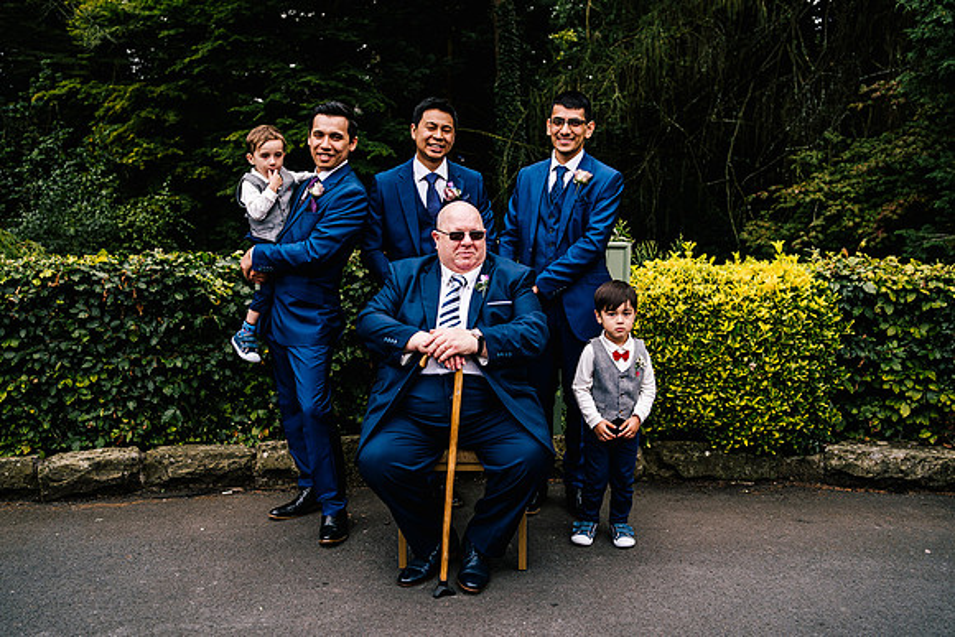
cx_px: 478
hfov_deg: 53.5
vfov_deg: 37.2
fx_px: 947
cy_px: 318
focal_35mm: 36
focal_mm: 35
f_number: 4
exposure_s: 1/500
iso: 200
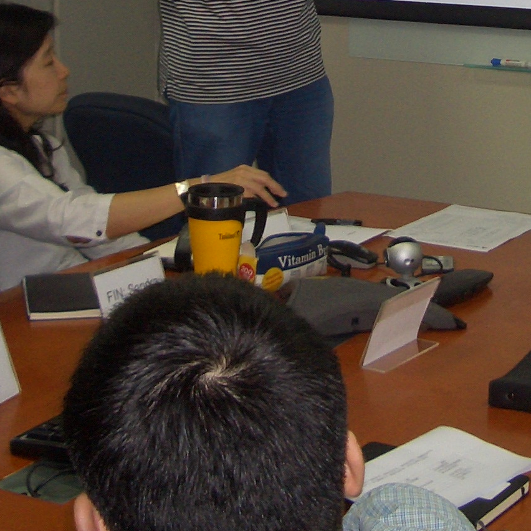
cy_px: -63
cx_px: 416
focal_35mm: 93
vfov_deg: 18.0
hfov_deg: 18.5
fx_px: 1614
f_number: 2.6
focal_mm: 5.8
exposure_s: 1/60
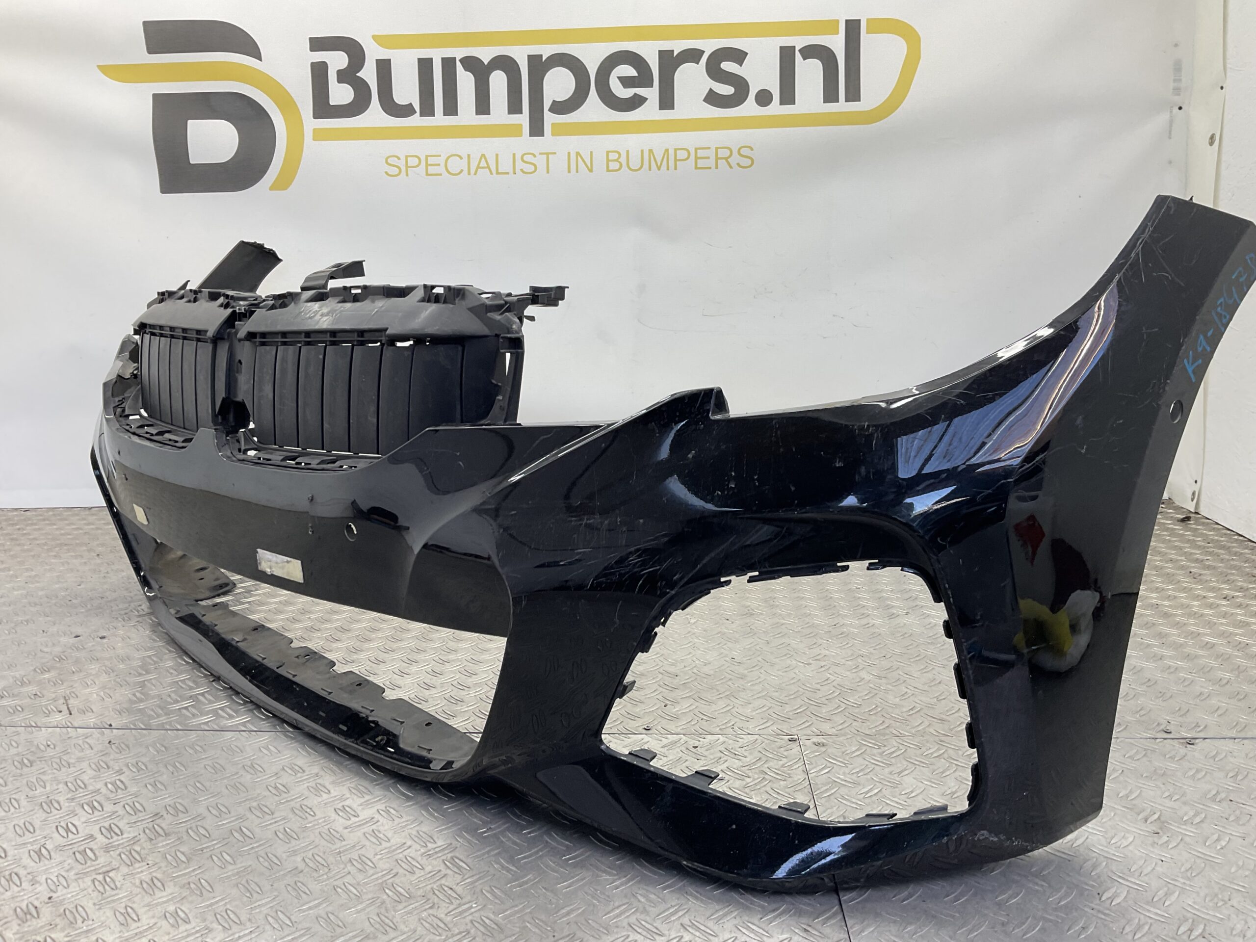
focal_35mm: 29
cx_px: 628
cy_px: 471
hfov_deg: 61.7
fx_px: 1052
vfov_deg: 48.2
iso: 25
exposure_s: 1/120
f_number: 1.8
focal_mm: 3
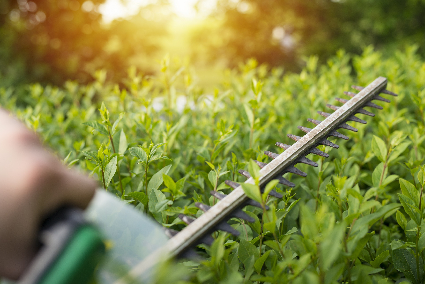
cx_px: 212
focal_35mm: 50
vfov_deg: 27.0
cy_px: 142
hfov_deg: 39.6
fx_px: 590
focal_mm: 50
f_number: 3.5
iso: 320
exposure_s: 1/400
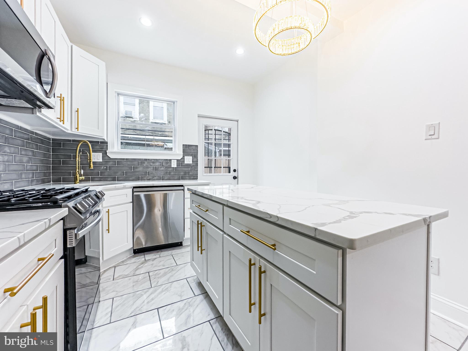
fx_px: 189
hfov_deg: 102.1
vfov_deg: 85.7
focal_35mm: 14
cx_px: 234
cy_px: 176
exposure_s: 1/120
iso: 64
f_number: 2.2
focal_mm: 2.22
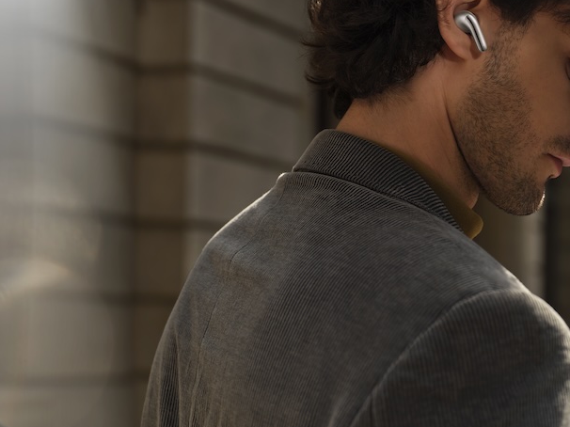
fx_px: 1399
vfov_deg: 17.3
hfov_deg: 22.9
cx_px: 401
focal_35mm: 85
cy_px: 122
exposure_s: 1/250
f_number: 5
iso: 100
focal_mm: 73.5
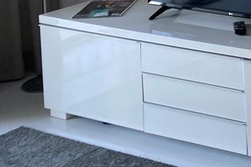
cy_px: -145
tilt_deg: -6.8
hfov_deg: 15.3
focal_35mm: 108
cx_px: 498
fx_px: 753
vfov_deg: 11.6
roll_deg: +1.0
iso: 80
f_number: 1.8
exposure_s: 1/120
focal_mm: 4.25
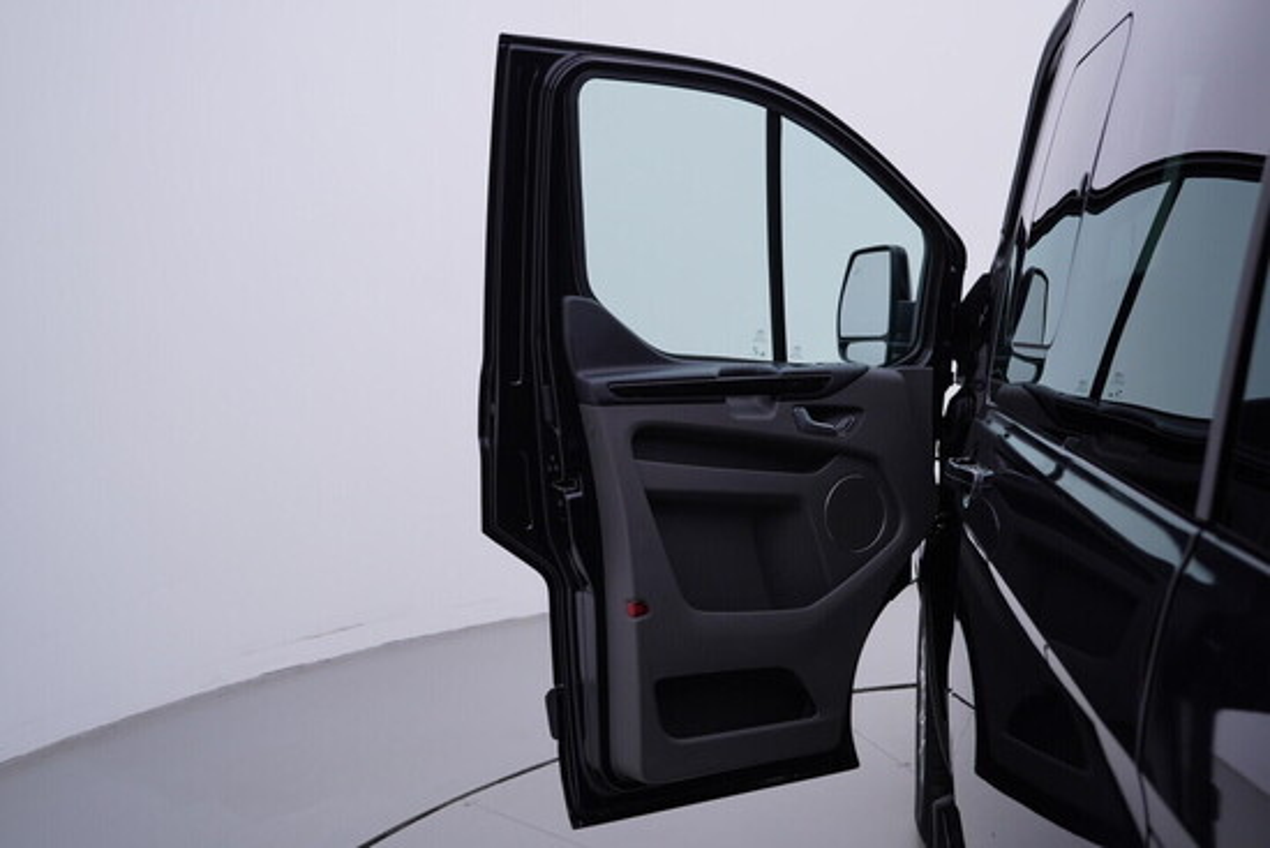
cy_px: 424
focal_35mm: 36
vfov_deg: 36.9
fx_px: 1270
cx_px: 635
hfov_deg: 53.1
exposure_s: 1/80
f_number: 4
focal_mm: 24
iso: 125
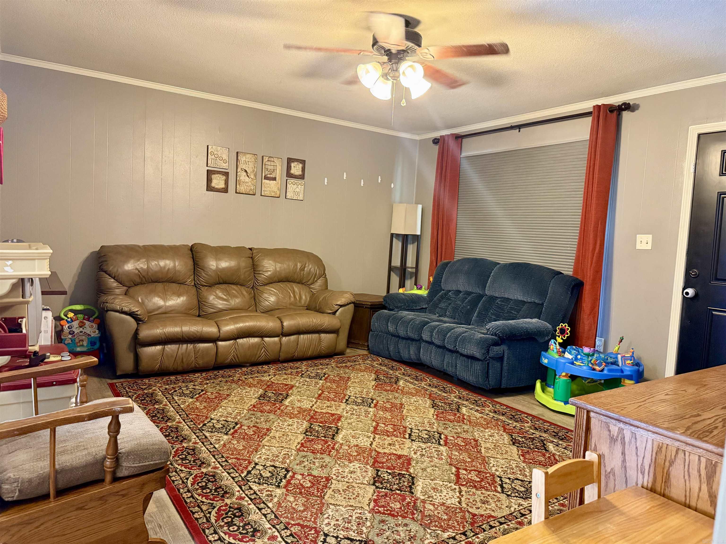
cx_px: 363
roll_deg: -3.3
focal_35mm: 24
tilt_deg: -4.4
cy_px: 272
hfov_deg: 71.6
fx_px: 503
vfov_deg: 56.8
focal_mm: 6.76
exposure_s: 1/60
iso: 800
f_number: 1.78
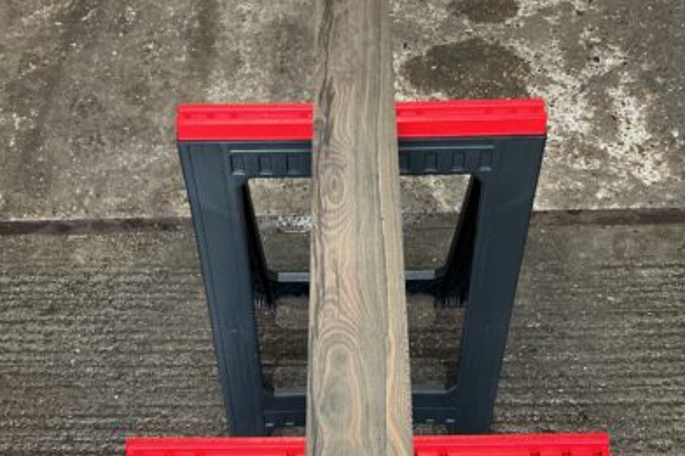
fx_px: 780
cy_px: 406
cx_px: 346
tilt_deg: -60.4
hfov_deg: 47.4
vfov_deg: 31.2
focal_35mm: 41
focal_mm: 3
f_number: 1.8
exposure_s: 1/60
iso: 100
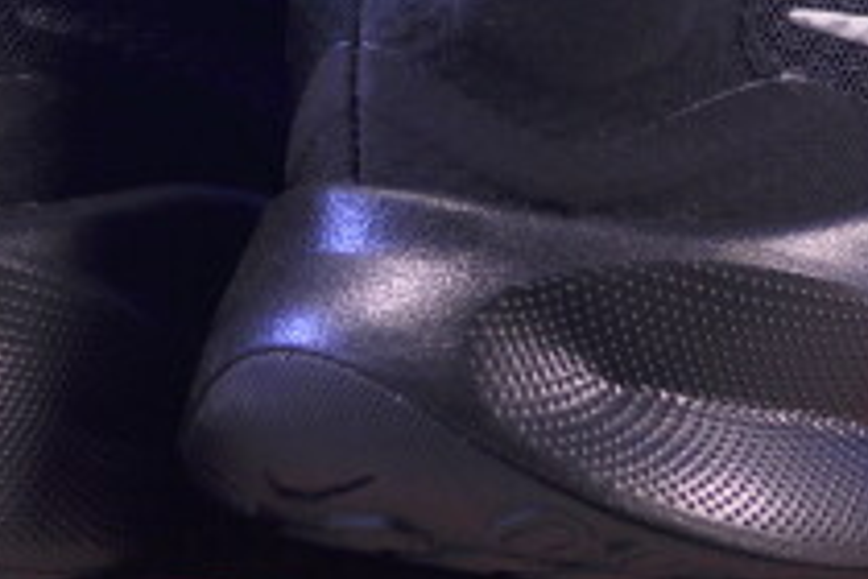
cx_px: 566
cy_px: -230
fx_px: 6895
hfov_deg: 7.2
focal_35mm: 286
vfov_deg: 4.8
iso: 250
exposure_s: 1/250
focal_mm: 50
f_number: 2.8
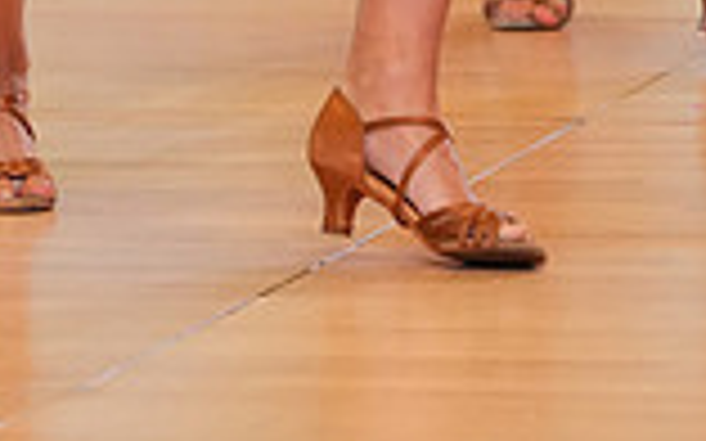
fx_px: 10444
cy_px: -824
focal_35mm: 543
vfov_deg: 2.4
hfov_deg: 3.9
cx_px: 74
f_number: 5.6
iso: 4000
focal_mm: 144
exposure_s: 1/400
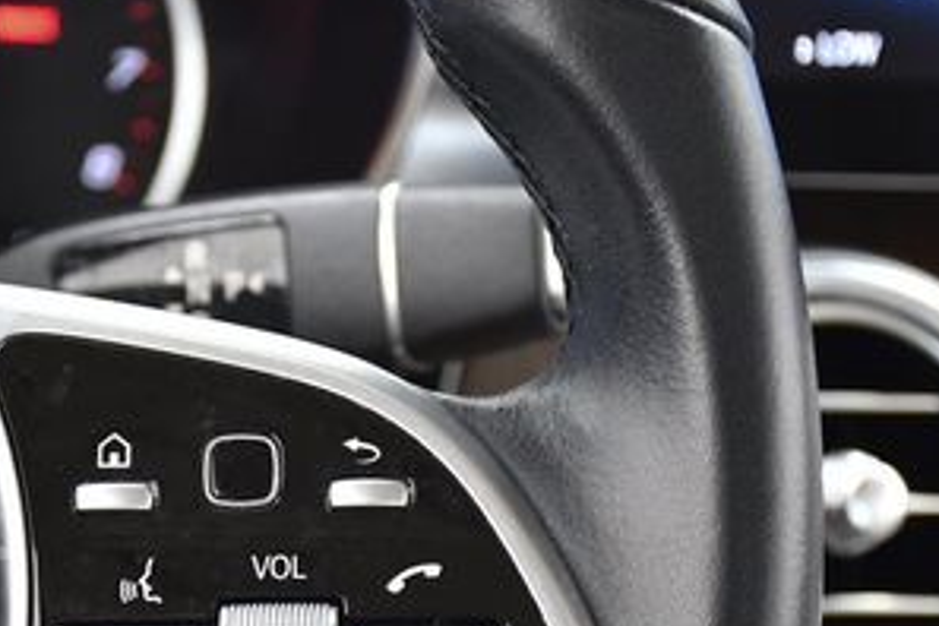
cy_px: 580
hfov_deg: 13.2
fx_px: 4043
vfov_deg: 8.8
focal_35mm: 155
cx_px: 266
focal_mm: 48
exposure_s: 1/100
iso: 1250
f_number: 4.5
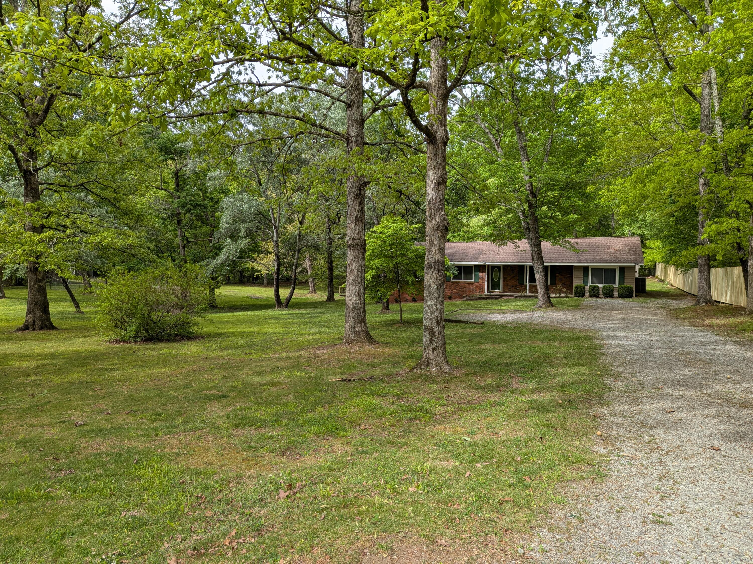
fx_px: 522
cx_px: 376
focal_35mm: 24
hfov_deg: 71.6
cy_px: 282
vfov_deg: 56.8
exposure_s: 1/713
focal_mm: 4.53
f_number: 1.7
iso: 30
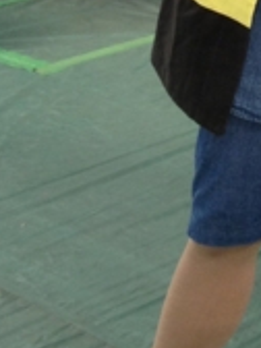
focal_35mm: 167
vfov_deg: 11.2
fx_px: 1679
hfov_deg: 8.3
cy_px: -234
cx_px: 578
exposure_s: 1/24
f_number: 2.4
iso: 64
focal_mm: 4.28
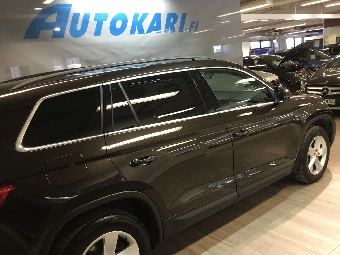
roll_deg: +6.9
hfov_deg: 58.4
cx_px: 170
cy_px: 128
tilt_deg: -12.4
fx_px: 304
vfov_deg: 45.4
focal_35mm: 31
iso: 125
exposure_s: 1/33
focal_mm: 3.3
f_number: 2.4
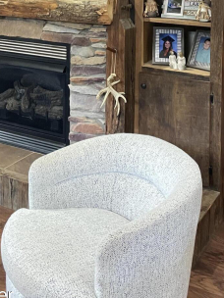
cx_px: 86
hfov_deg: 25.6
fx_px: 492
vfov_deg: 31.2
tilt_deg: -4.7
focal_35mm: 57
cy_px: -2
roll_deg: -0.5
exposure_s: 1/60
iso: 400
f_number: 1.6
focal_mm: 4.2
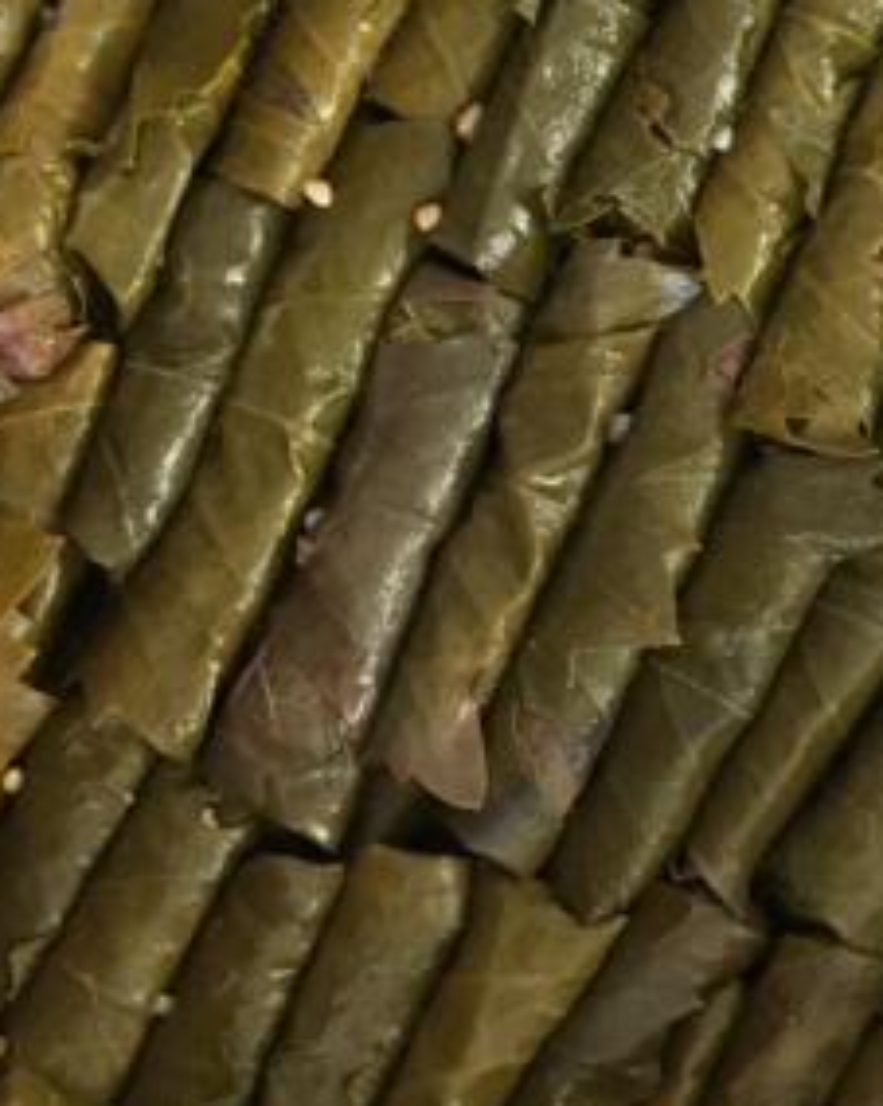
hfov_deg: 16.5
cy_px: 391
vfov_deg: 20.8
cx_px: 758
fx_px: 3009
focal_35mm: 92
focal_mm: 4.15
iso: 125
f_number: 2.2
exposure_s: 1/33
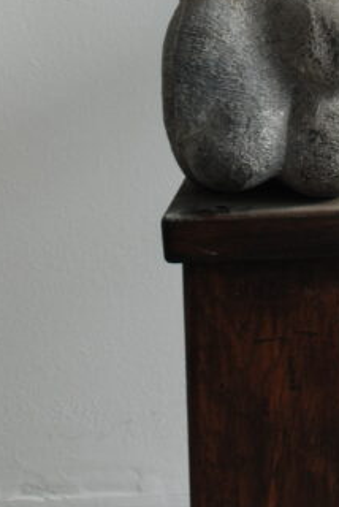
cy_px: 92
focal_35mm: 96
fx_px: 1353
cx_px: 267
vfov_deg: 20.9
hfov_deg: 14.2
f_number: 5.6
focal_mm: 20
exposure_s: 1/125
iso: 200
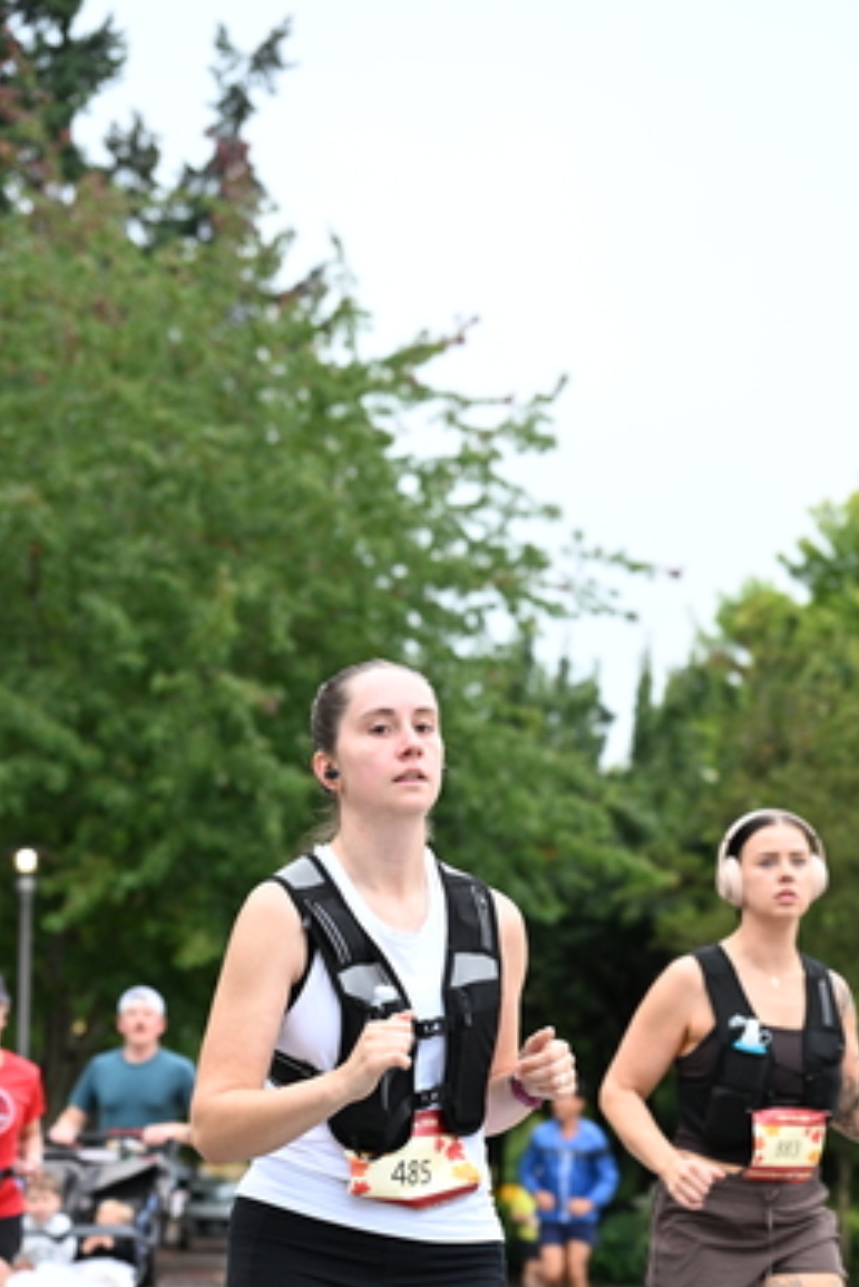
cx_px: 423
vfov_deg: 17.4
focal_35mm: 117
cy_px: 883
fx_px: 4184
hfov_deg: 11.7
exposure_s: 1/640
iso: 1600
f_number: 4
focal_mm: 82
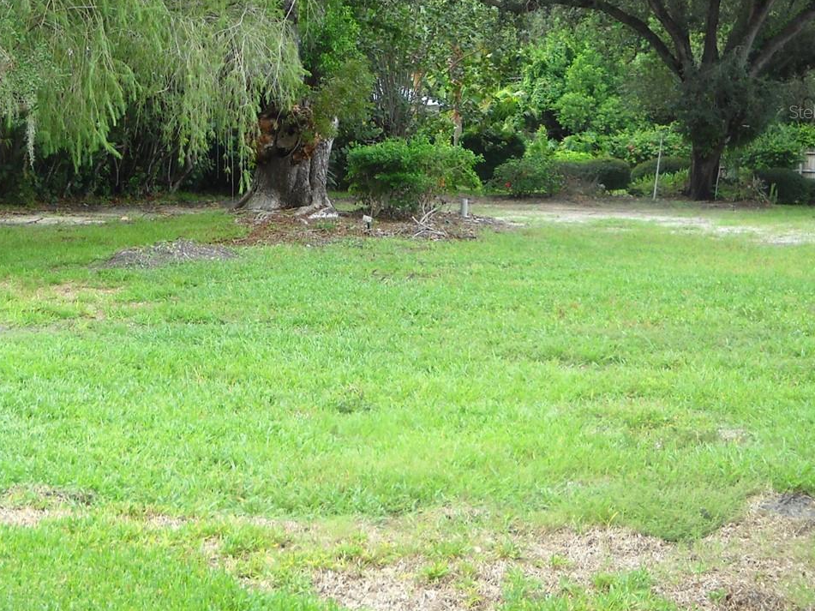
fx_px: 1624
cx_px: 184
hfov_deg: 27.7
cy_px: 111
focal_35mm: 69
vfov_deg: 21.0
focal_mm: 6.72
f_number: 3.1
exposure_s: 1/135
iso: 64
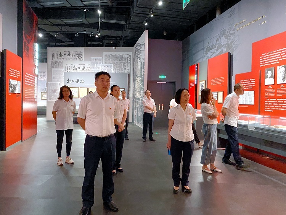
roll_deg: +0.2
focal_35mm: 26
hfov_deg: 67.3
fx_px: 215
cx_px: 143
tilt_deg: -1.5
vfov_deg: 53.0
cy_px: 108
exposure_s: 1/30
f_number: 1.8
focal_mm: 4.25
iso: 800
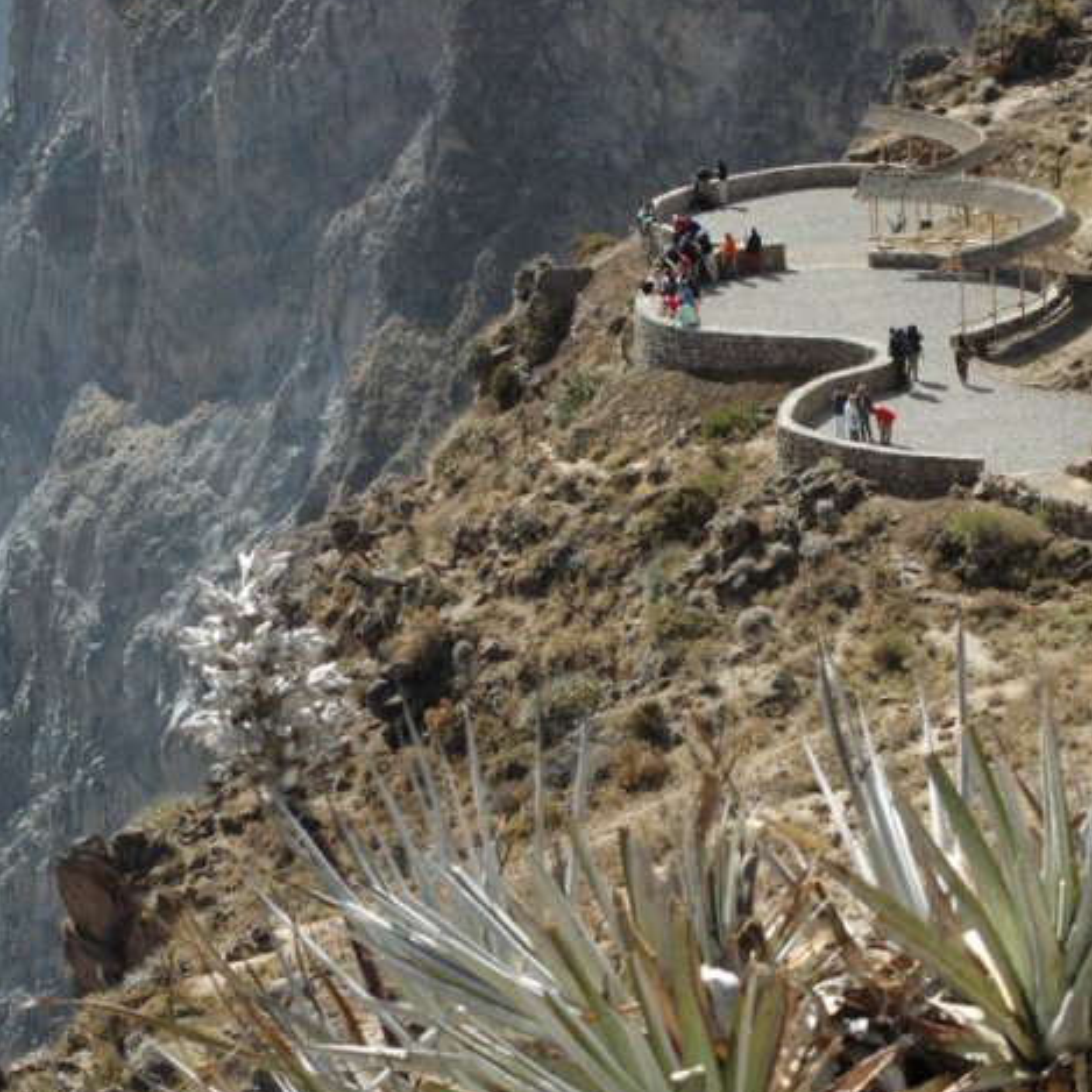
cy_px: 549
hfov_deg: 12.7
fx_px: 4890
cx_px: 572
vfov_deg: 12.7
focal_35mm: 137
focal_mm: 70
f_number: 10
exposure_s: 1/400
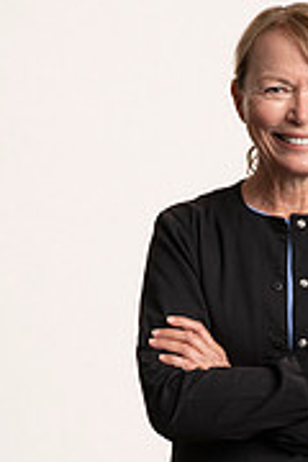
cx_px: 257
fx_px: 3375
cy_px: 411
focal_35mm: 263
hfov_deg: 5.2
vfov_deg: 7.8
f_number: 8
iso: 64
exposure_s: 1/125
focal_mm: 105
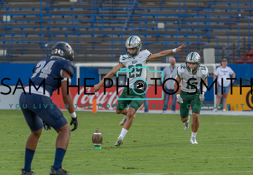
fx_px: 2844
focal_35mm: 400
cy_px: 95
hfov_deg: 5.1
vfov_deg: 3.5
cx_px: 138
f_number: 5.6
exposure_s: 1/1000
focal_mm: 339
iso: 2000
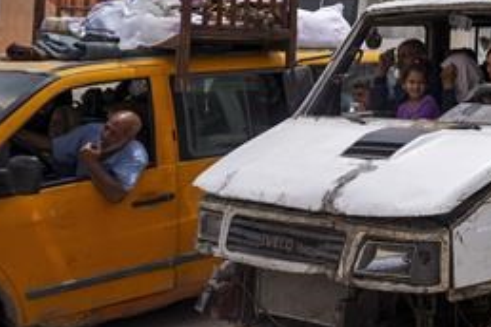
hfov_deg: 25.0
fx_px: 996
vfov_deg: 18.3
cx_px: 588
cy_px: 20
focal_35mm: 73
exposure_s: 1/3200
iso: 100
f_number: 2.8
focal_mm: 29
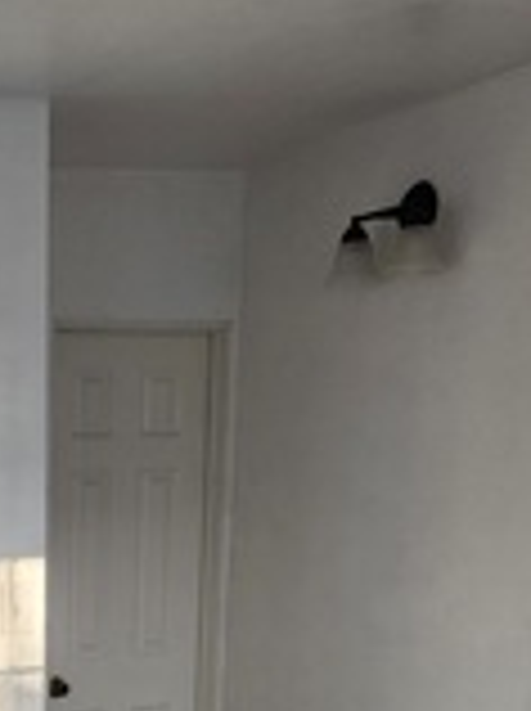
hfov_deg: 18.9
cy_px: 927
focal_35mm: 73
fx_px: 1497
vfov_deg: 23.6
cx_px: -128
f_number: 1.8
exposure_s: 1/182
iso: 160
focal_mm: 6.4
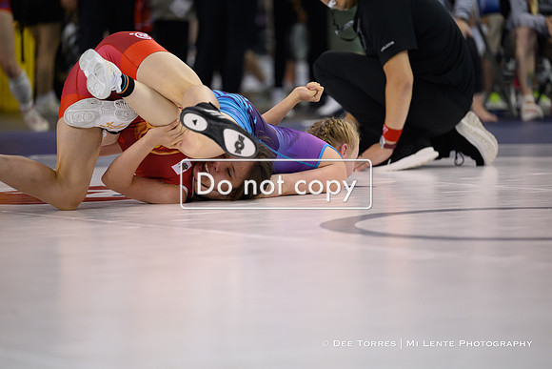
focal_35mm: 170
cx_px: 276
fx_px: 2607
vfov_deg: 8.1
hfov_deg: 12.1
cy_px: 184
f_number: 2.8
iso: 1600
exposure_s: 1/800
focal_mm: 170
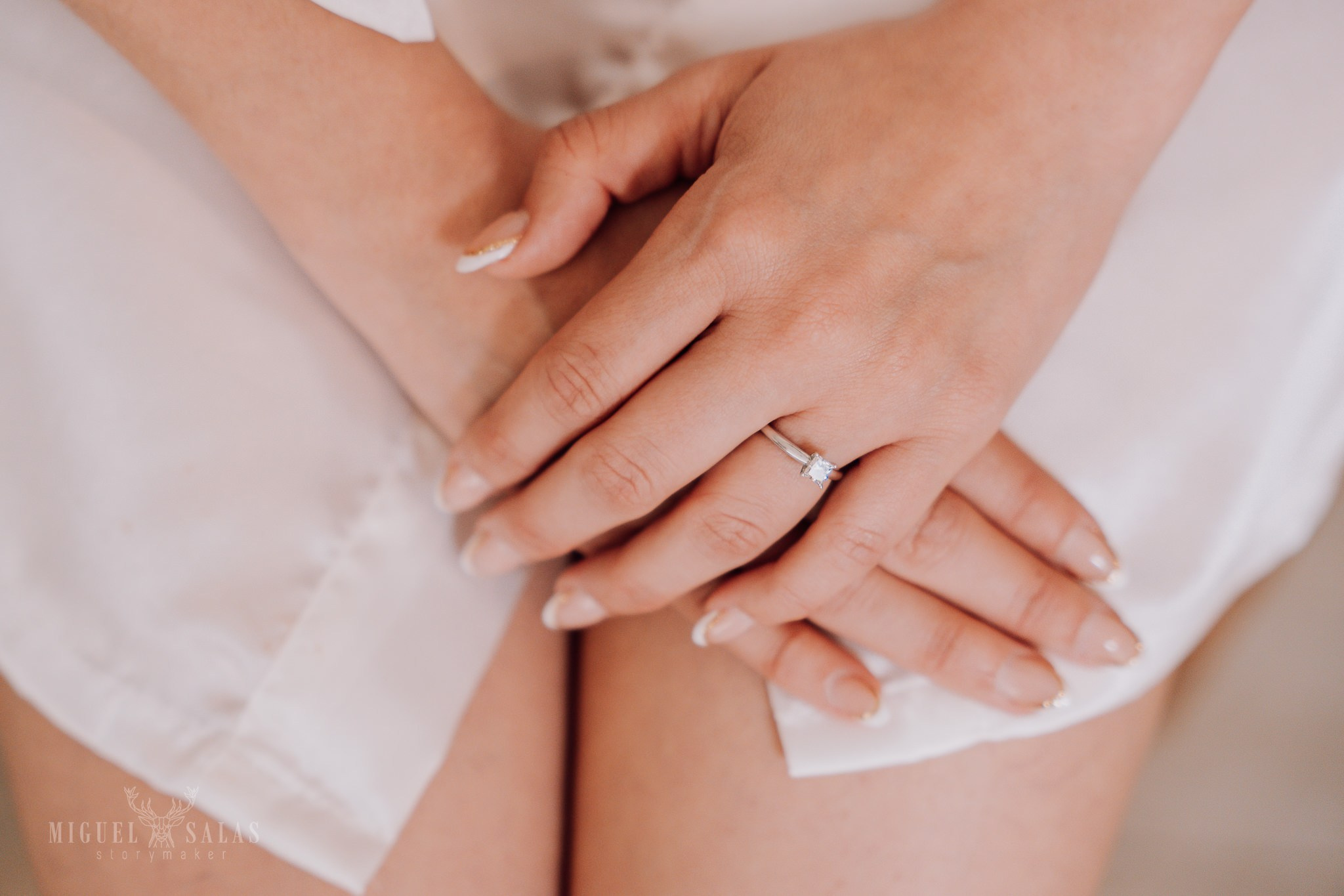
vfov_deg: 19.5
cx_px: 672
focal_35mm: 70
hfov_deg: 28.8
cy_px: 448
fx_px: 2613
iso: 500
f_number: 2.8
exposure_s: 1/160
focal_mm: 70
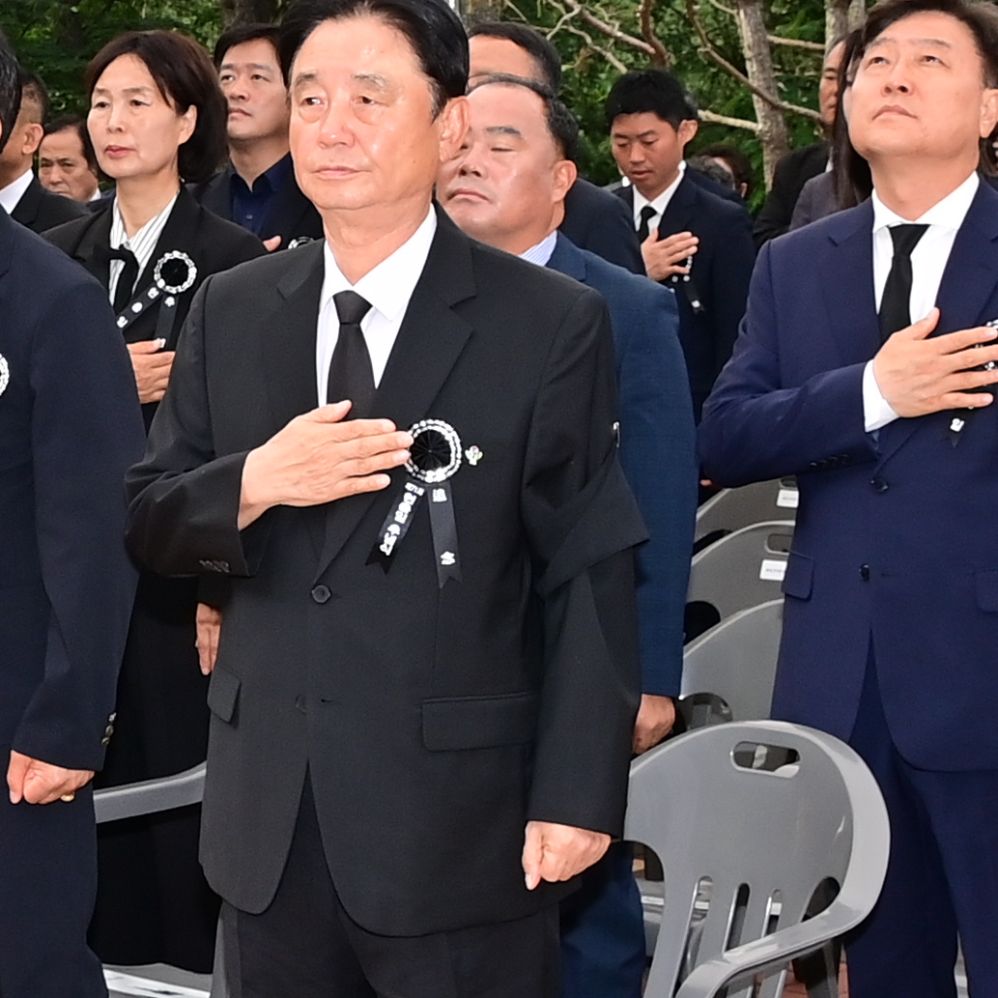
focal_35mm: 108
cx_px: 15
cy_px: 396
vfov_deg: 16.1
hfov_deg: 15.8
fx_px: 3523
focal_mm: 24
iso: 400
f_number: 10
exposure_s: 1/250
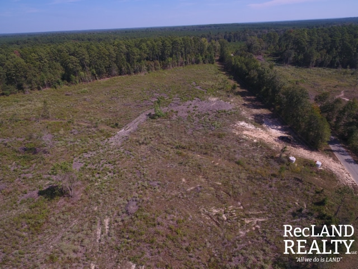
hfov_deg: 81.7
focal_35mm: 20
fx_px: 207
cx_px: 179
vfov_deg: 66.0
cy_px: 134
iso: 100
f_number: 2.8
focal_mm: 3.61
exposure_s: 1/871
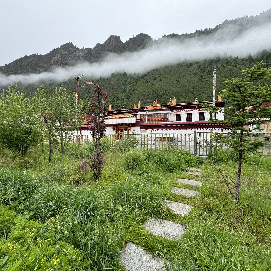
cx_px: 124
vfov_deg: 84.0
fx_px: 151
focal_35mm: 17
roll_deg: +0.6
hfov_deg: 83.8
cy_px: 137
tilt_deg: -1.5
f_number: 2.2
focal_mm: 2.22
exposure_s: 1/99
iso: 50
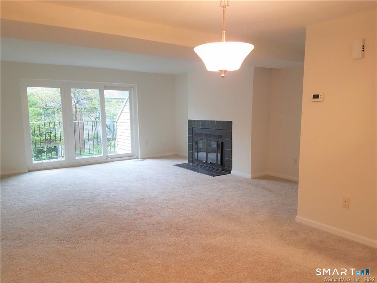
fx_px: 283
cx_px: 188
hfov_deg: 67.3
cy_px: 142
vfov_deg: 53.1
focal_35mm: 26
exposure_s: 1/60
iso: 100
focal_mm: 4.2
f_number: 1.7
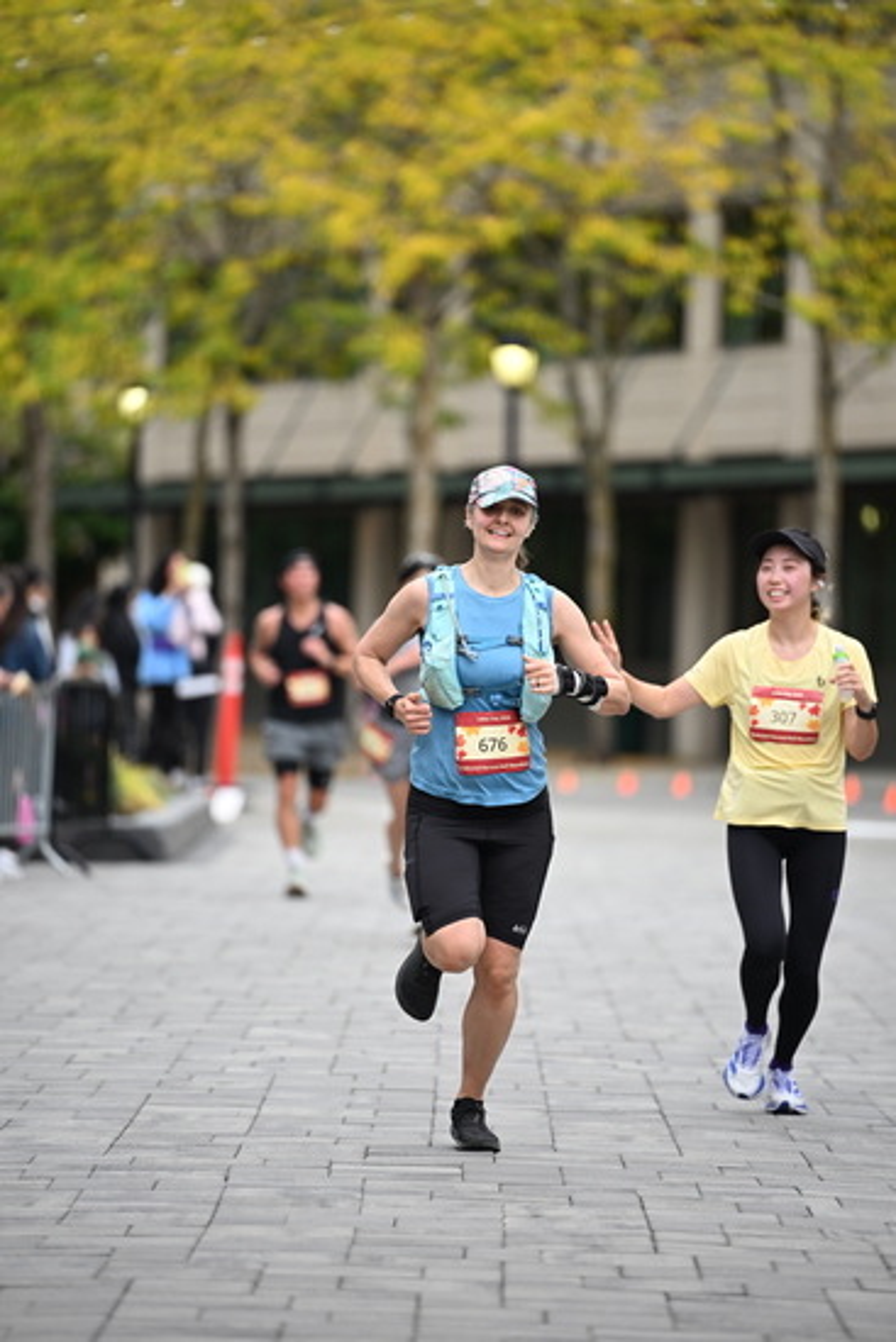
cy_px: 671
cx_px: 448
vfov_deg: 10.3
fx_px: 7461
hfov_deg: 6.9
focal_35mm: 200
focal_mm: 200
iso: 640
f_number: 2.8
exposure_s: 1/2000
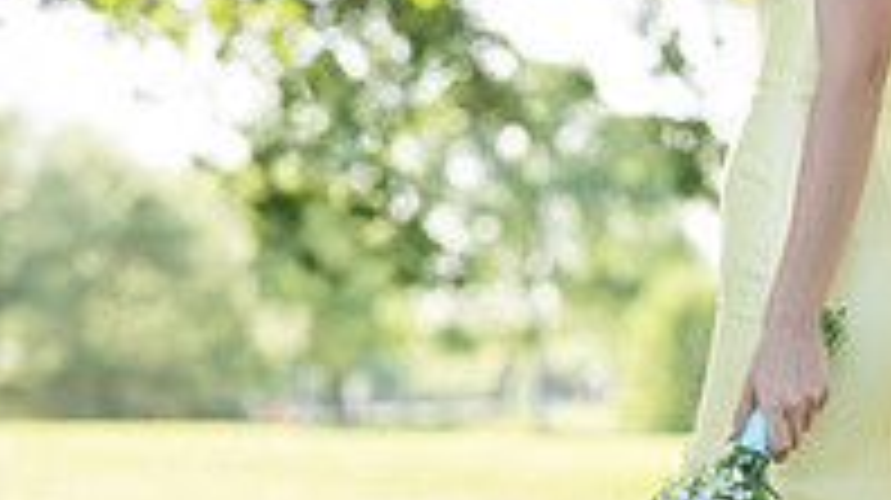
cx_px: 868
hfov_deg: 12.8
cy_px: 360
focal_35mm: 166
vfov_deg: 7.3
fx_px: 3919
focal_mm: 50
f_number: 1.8
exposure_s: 1/1000
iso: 160
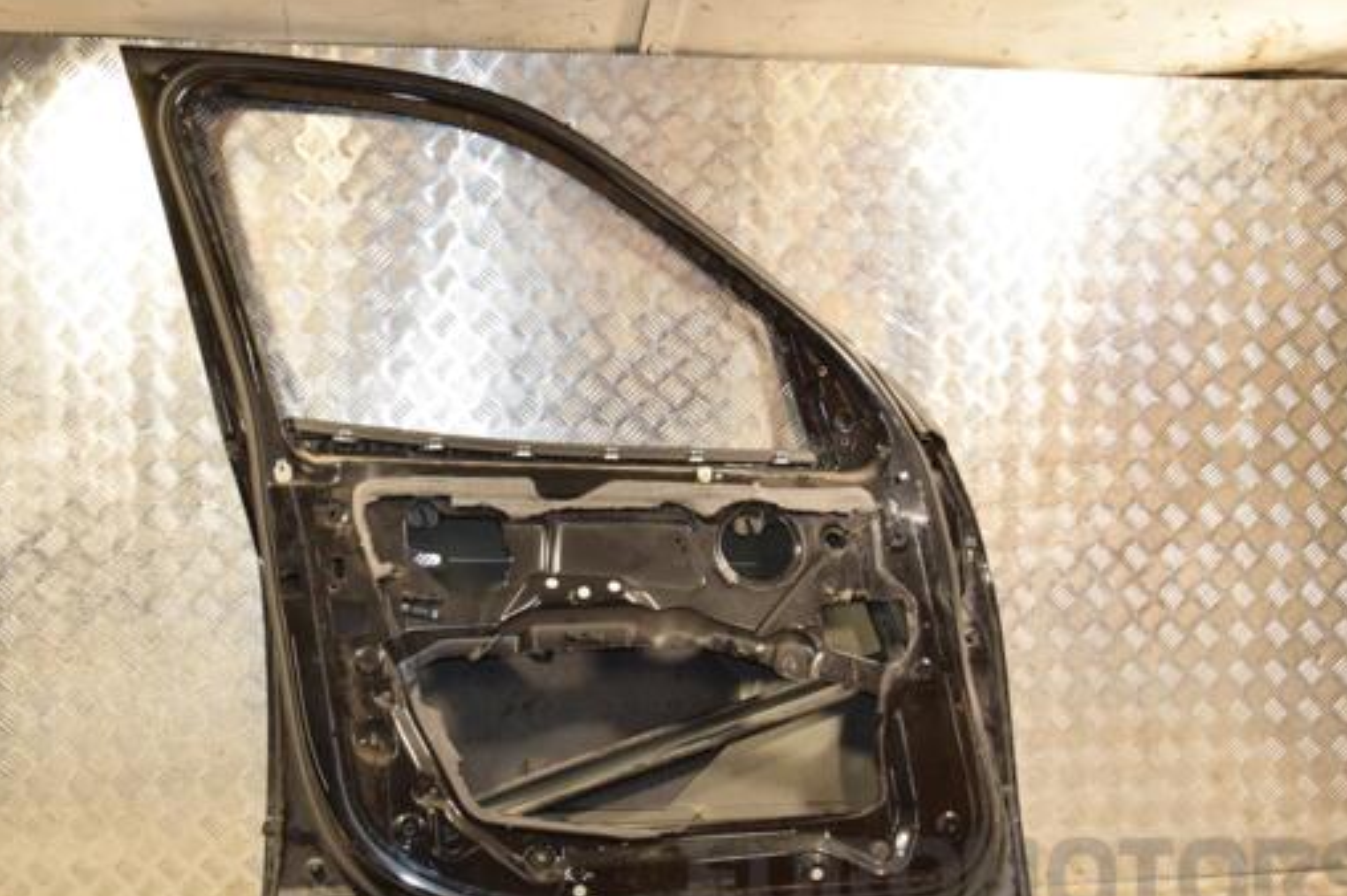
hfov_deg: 49.6
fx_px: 1458
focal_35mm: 39
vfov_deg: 34.1
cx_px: 639
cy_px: 525
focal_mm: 22
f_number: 5
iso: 800
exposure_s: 1/160
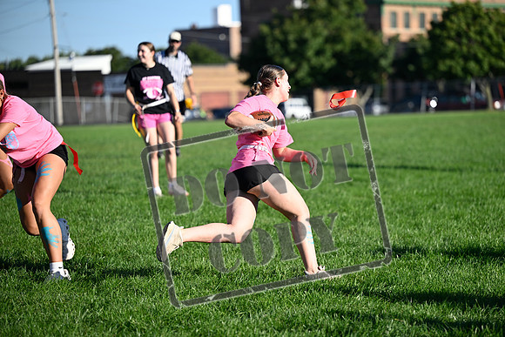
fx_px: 1964
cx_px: 252
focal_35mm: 140
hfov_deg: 14.7
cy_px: 168
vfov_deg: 9.8
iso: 160
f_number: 3.2
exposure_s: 1/2000
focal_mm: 140
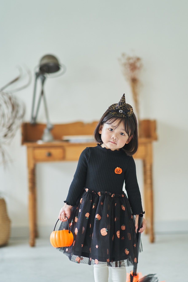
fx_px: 893
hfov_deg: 12.0
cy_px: 155
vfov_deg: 17.9
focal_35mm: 114
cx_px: 116
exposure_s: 1/250
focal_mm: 85
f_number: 1.4
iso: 250
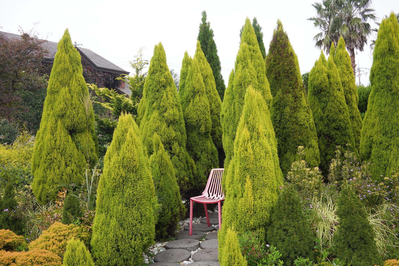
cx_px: 200
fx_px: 388
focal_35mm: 35
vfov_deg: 37.9
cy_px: 133
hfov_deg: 54.4
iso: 400
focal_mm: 35
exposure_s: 1/100
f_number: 11
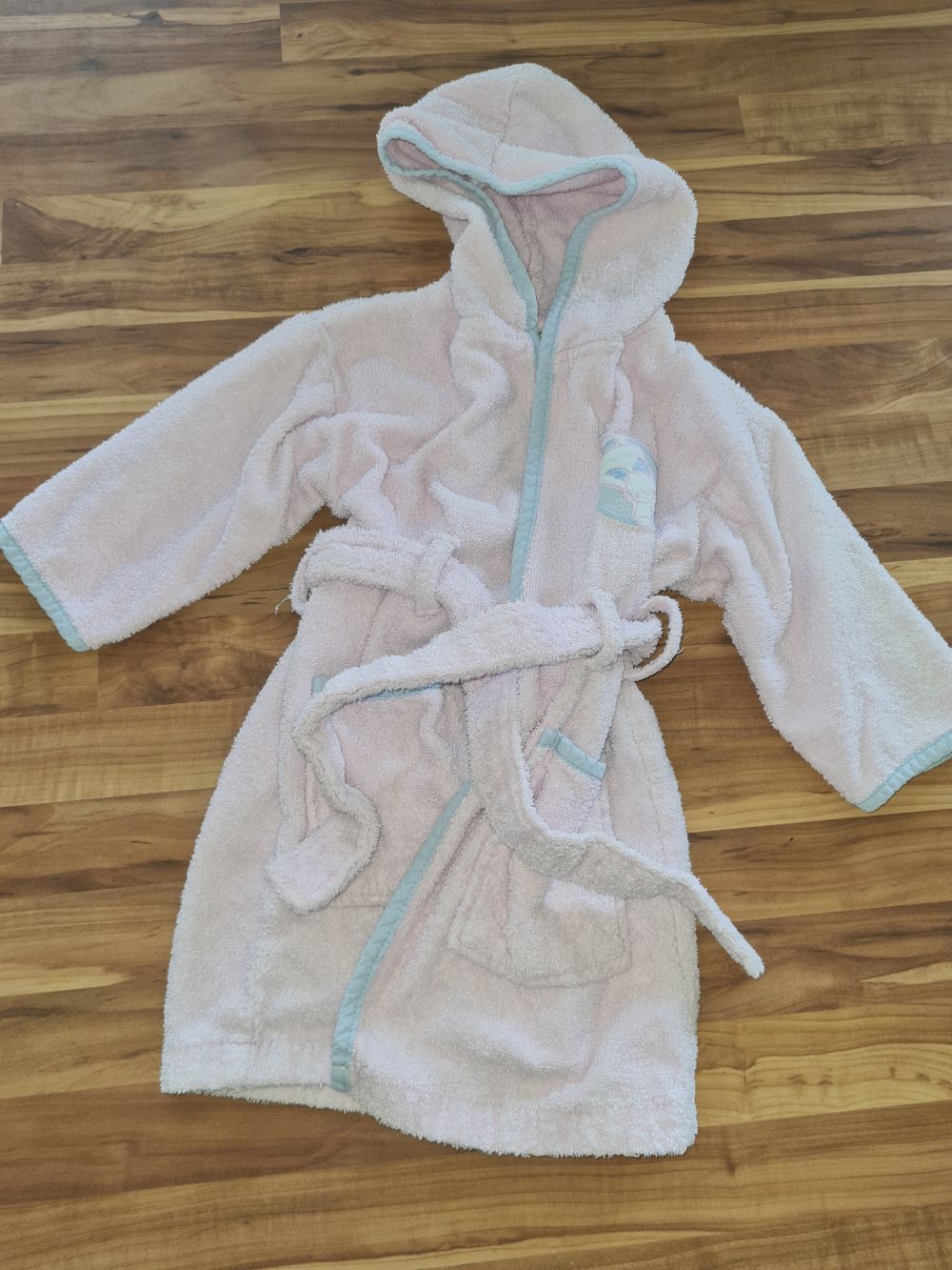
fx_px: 953
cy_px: 635
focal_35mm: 26
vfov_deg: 67.3
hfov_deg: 53.1
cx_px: 476
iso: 200
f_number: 1.8
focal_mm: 5.4
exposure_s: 1/120
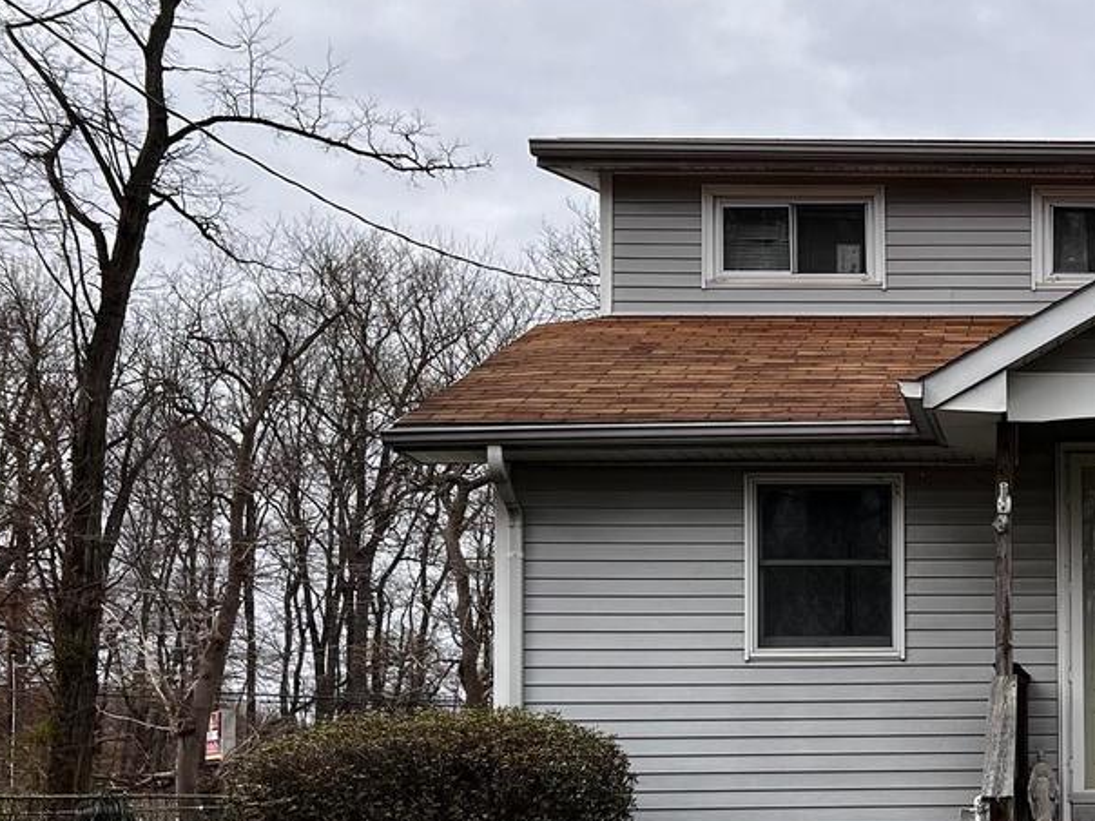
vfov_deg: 23.2
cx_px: 1108
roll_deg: +0.7
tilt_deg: +3.1
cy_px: 696
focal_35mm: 62
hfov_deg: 29.1
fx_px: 1961
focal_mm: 5.7
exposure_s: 1/1553
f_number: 1.5
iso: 50
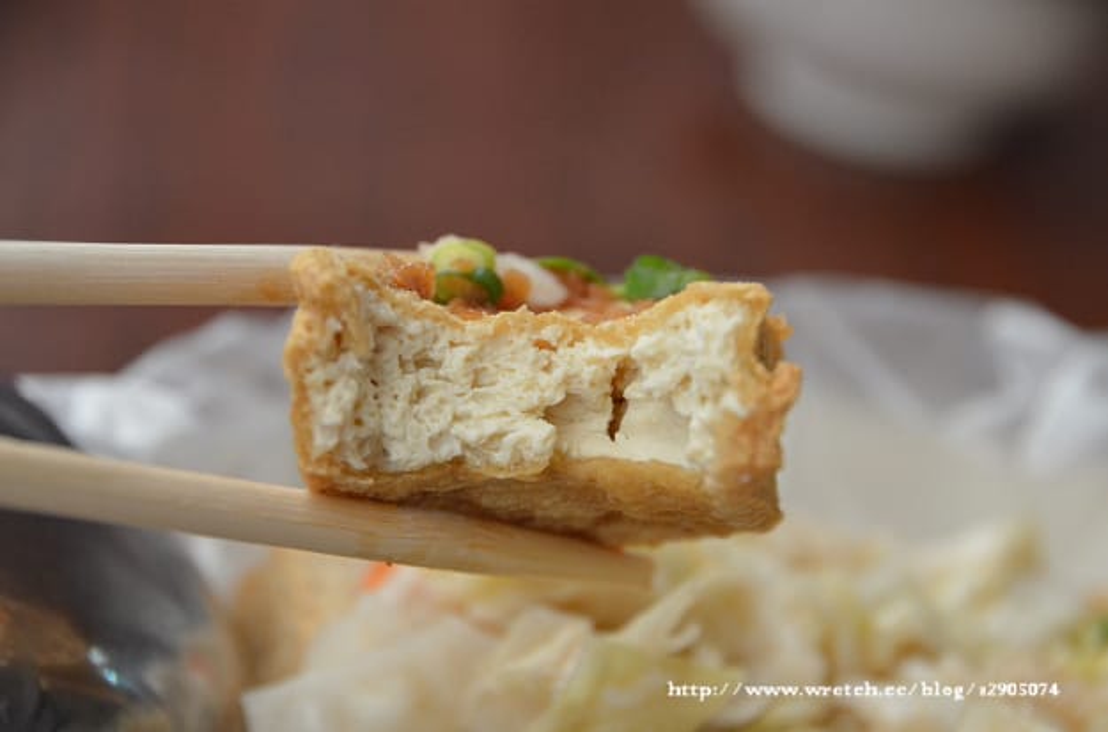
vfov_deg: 7.6
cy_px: 366
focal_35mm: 180
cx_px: 554
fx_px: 5525
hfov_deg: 11.5
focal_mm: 120
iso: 2500
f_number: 6
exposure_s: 1/125
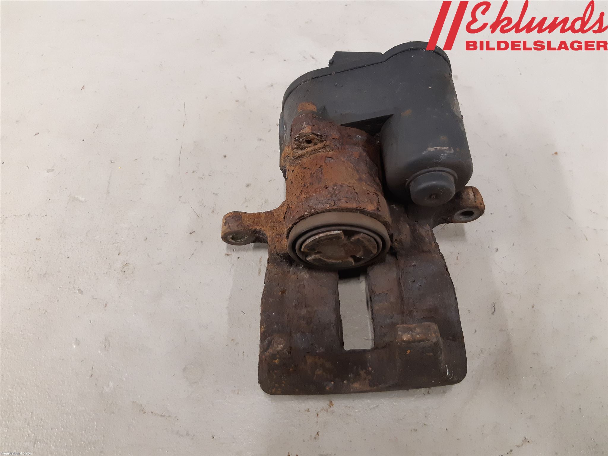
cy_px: 228
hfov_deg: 67.3
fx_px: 457
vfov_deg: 53.1
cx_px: 304
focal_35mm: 26
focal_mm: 3.93
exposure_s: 1/50
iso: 250
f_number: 1.7
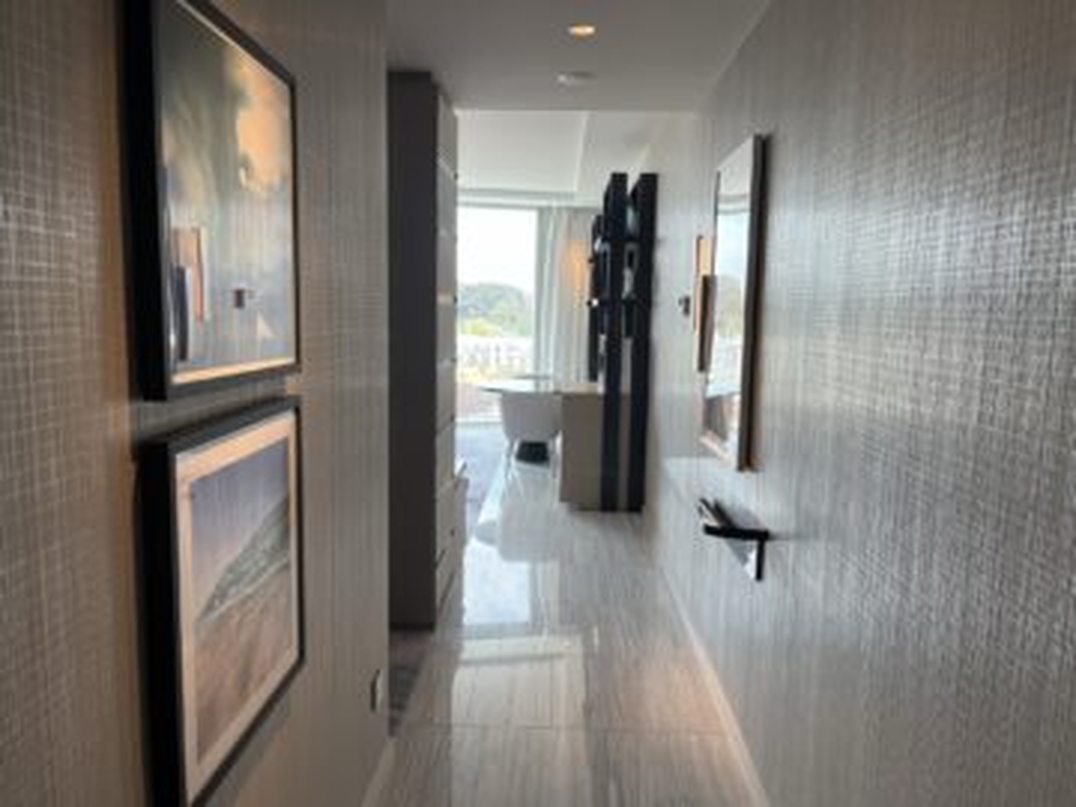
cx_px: 538
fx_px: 808
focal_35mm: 26
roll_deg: -1.1
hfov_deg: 67.3
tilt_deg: -7.4
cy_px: 404
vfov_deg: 53.1
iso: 64
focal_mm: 5.1
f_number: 1.6
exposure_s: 1/150
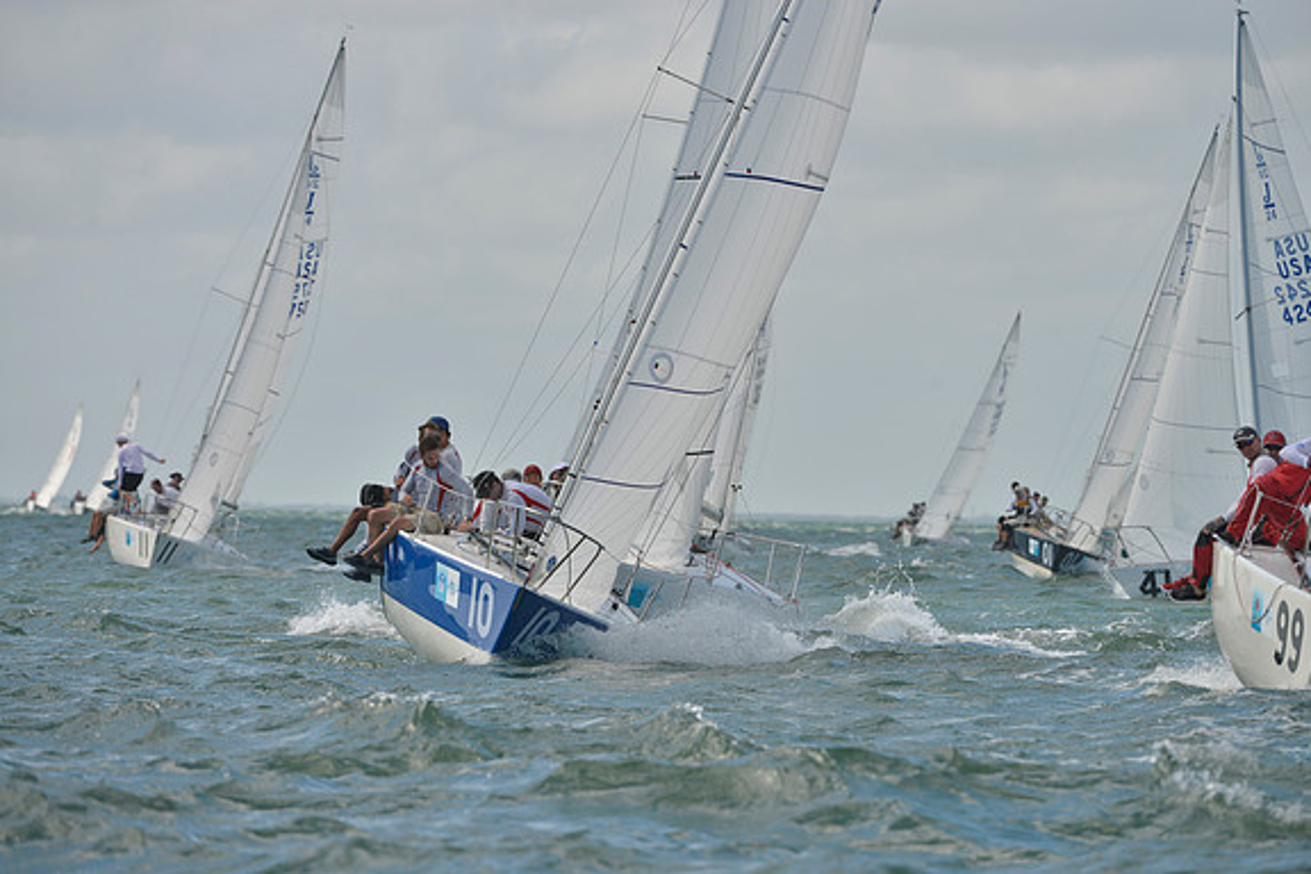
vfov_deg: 4.4
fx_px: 11361
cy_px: 436
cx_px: 653
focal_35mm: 312
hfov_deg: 6.6
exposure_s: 1/1250
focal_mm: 310
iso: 280
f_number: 8
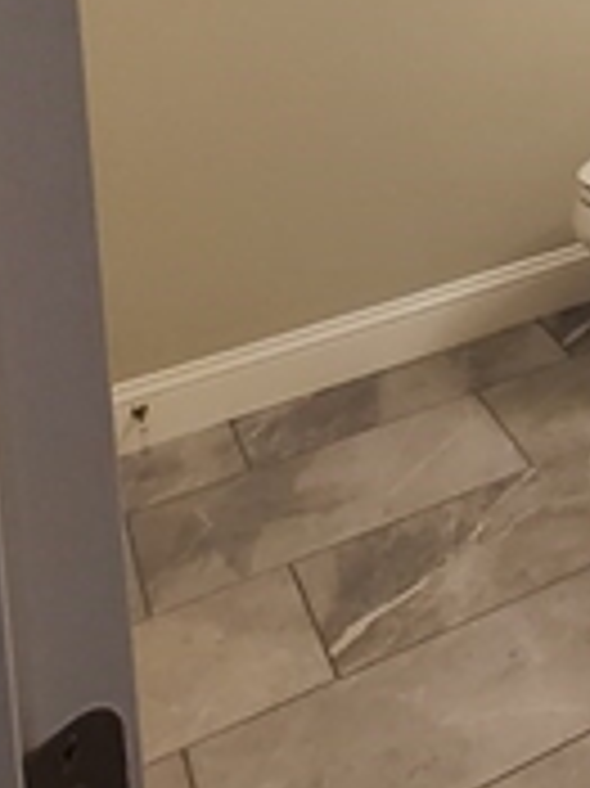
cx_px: 865
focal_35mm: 57
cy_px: -279
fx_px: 1297
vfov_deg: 27.3
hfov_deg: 21.7
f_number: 2.2
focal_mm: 1.8
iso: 250
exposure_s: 1/60
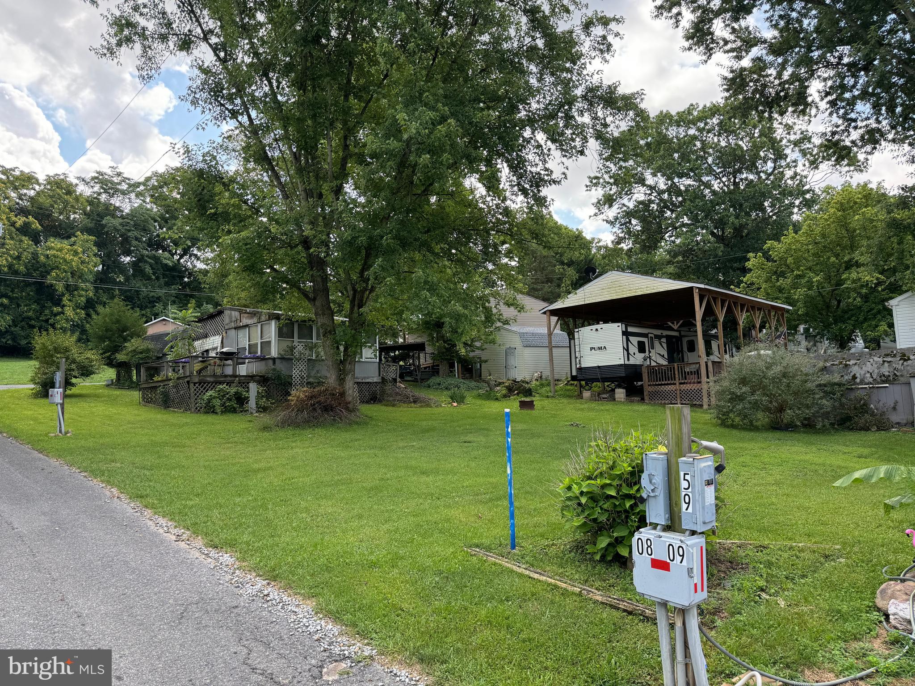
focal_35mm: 24
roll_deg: +2.5
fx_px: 634
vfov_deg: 56.8
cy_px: 343
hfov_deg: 71.6
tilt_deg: +5.0
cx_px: 458
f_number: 1.78
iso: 80
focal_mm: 6.76
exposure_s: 1/723
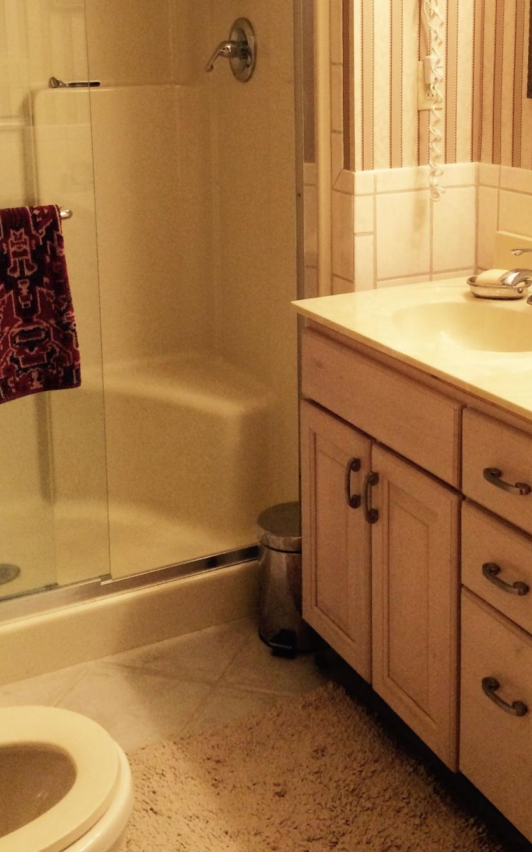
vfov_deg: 42.5
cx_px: 362
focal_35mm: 46
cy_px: 241
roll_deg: +0.4
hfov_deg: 27.8
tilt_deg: -12.1
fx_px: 1068
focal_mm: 4.15
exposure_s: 1/30
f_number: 2.2
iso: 64
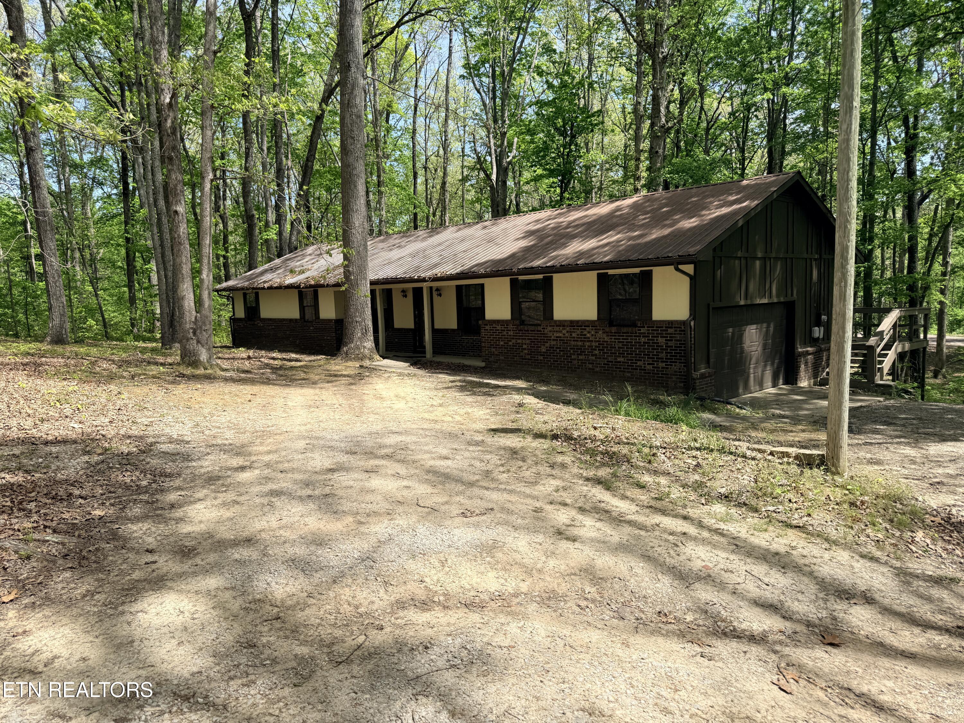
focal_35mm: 24
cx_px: 482
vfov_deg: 56.8
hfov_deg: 71.6
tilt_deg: -5.0
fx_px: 668
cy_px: 362
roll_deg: +2.2
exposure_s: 1/2525
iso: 80
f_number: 1.78
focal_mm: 6.76
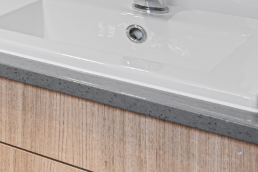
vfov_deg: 12.0
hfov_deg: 14.5
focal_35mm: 100
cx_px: -340
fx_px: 716
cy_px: -182
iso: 200
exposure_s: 1/5
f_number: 8
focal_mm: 16
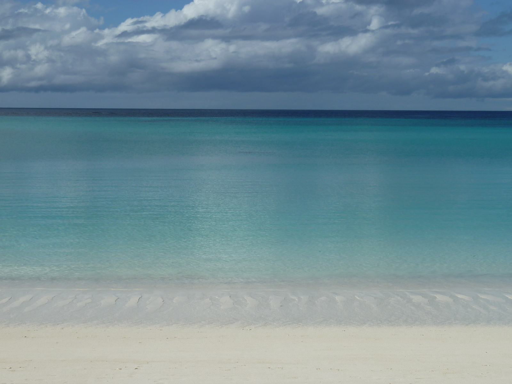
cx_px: 256
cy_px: 192
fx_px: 1154
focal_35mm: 78
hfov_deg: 25.0
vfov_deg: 18.9
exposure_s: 1/800
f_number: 5.6
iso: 80
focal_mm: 12.8
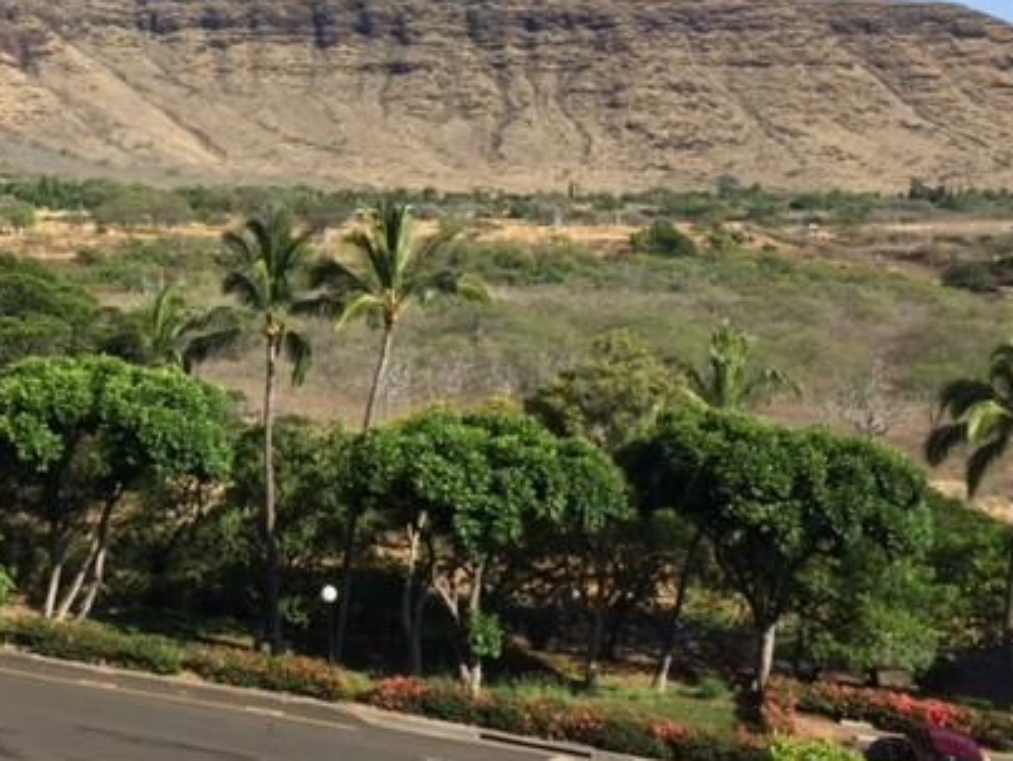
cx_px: 226
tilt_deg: -4.5
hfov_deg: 39.8
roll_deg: +0.7
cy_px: 246
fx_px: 1347
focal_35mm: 46
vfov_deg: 31.3
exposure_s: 1/1582
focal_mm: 4.15
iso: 32
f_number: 2.2
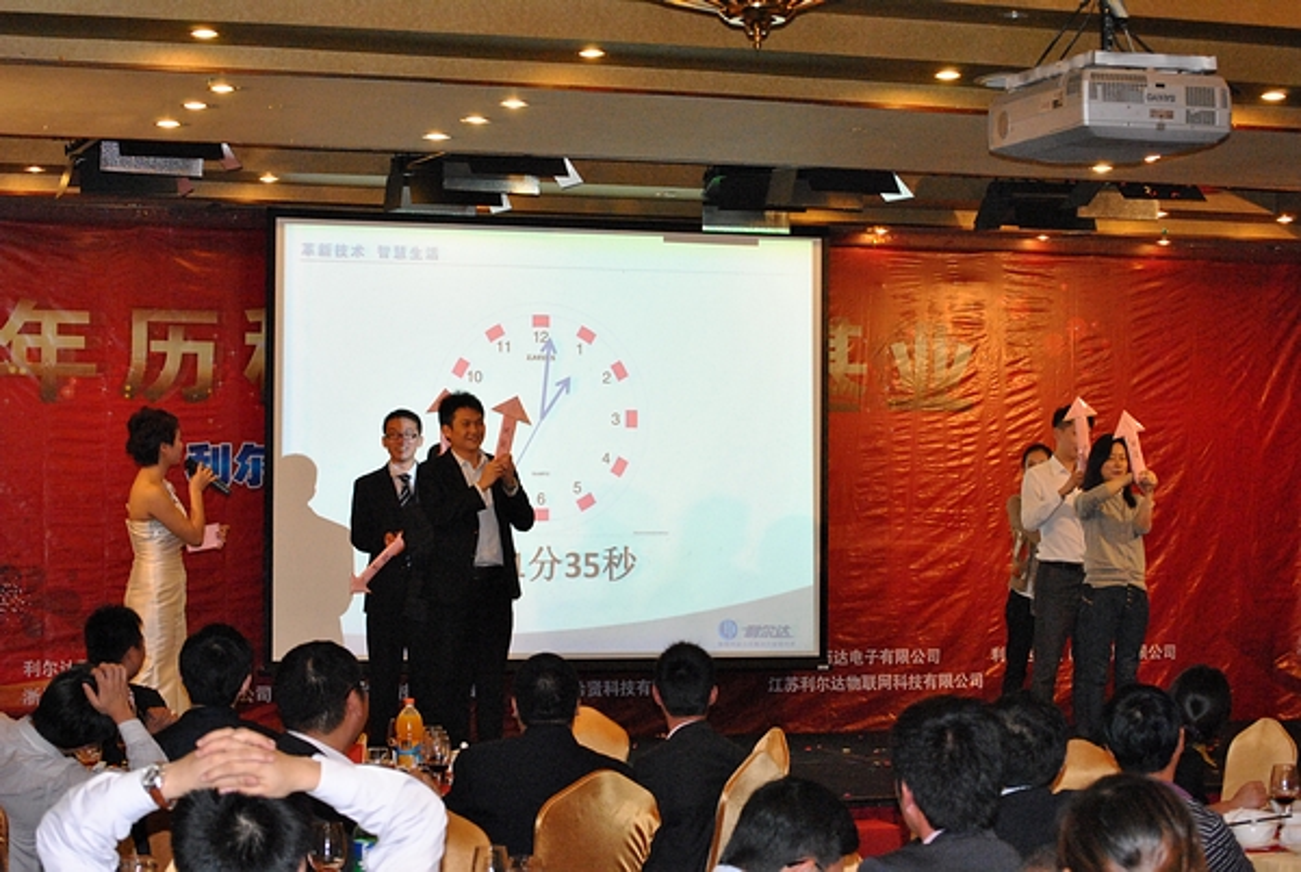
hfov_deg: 24.6
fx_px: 2986
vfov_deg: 16.6
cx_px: 650
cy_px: 436
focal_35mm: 82
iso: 1600
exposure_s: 1/100
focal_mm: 55
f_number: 7.1
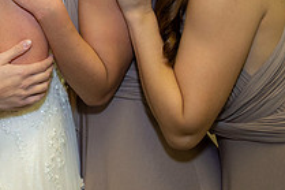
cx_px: -52
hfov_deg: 25.4
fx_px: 570
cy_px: 10
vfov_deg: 18.5
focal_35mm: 72
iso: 1250
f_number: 3.2
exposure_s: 1/200
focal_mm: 26
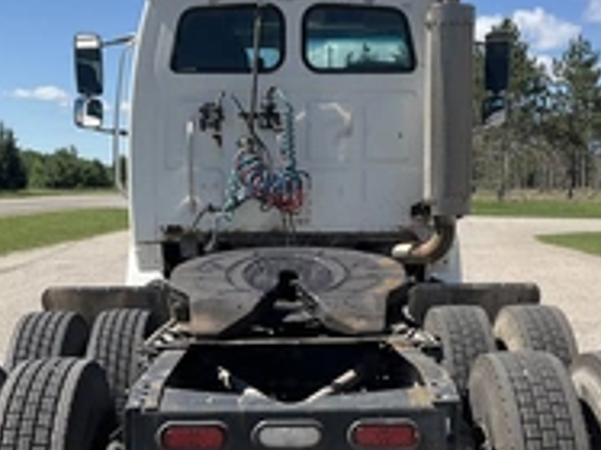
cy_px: 331
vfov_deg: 23.4
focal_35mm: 62
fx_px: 1076
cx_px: 299
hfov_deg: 31.2
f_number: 1.8
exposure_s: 1/1626
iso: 25
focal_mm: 3
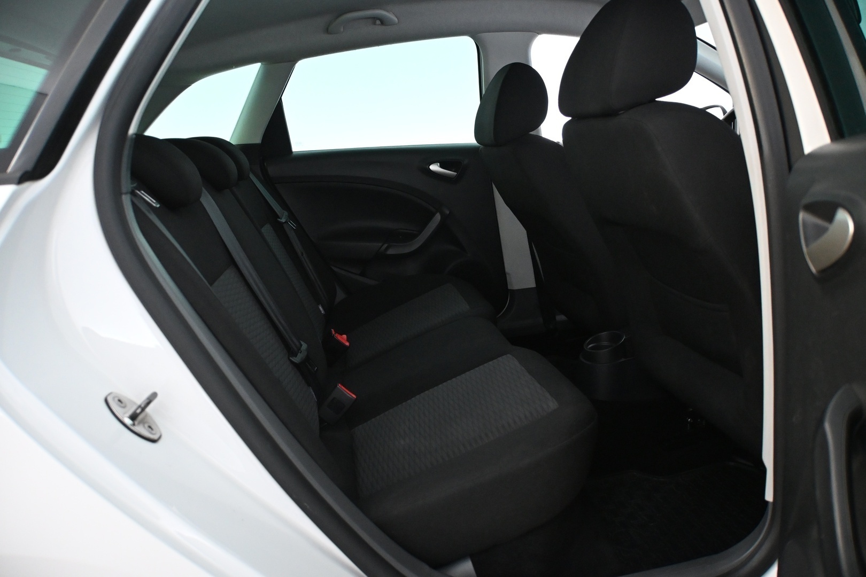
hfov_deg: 43.0
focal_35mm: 46
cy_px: 288
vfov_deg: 29.4
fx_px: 1100
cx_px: 433
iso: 3200
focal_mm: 30.5
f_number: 4.8
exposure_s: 1/60
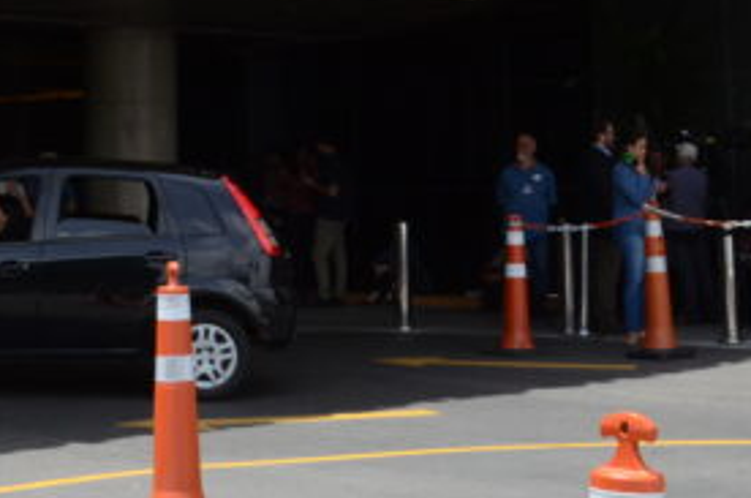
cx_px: 57
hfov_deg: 20.0
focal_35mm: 100
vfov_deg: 13.1
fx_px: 2082
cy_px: -156
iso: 500
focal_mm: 24
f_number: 8
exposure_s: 1/640
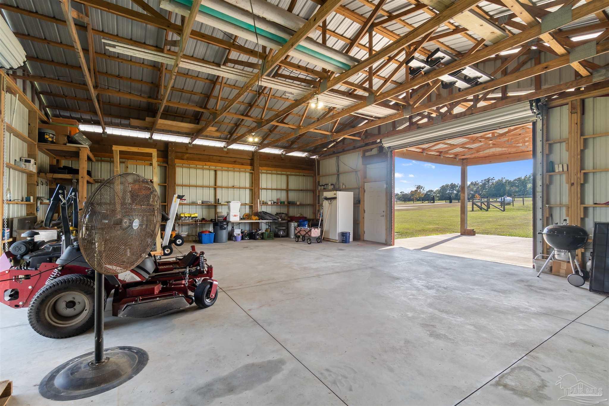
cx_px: 304
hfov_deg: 100.4
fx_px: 254
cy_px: 203
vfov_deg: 77.3
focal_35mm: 15
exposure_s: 1/25
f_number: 10
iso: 400
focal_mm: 10
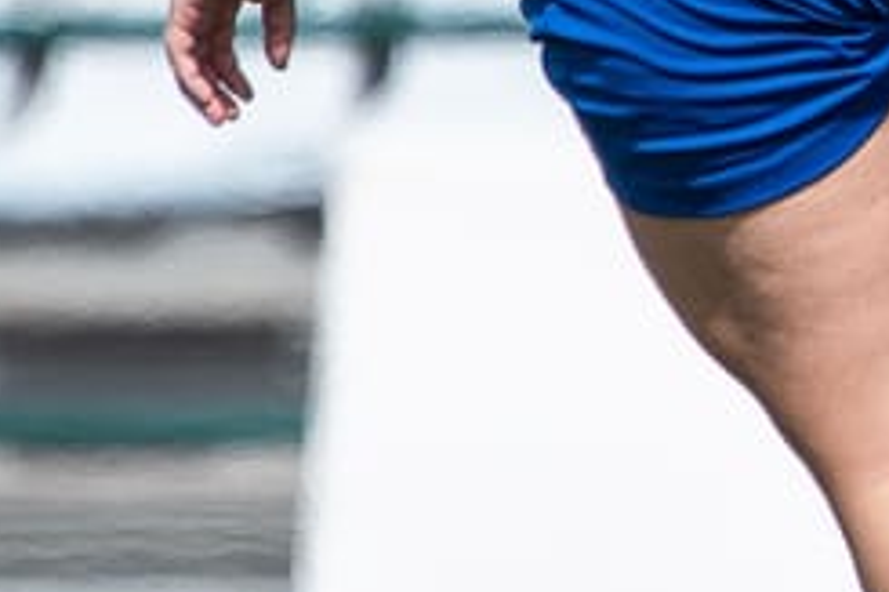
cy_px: -616
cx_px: 2119
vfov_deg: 0.5
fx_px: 64358
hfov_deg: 0.8
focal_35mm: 2608
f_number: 6.3
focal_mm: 400
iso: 250
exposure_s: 1/1600
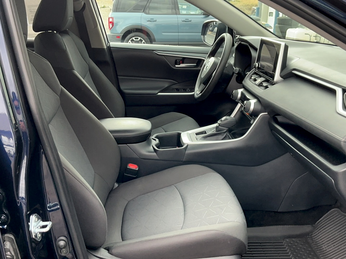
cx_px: 173
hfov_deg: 60.0
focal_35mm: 30
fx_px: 300
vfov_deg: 46.8
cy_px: 130
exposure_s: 1/60
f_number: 1.8
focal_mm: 3
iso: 40
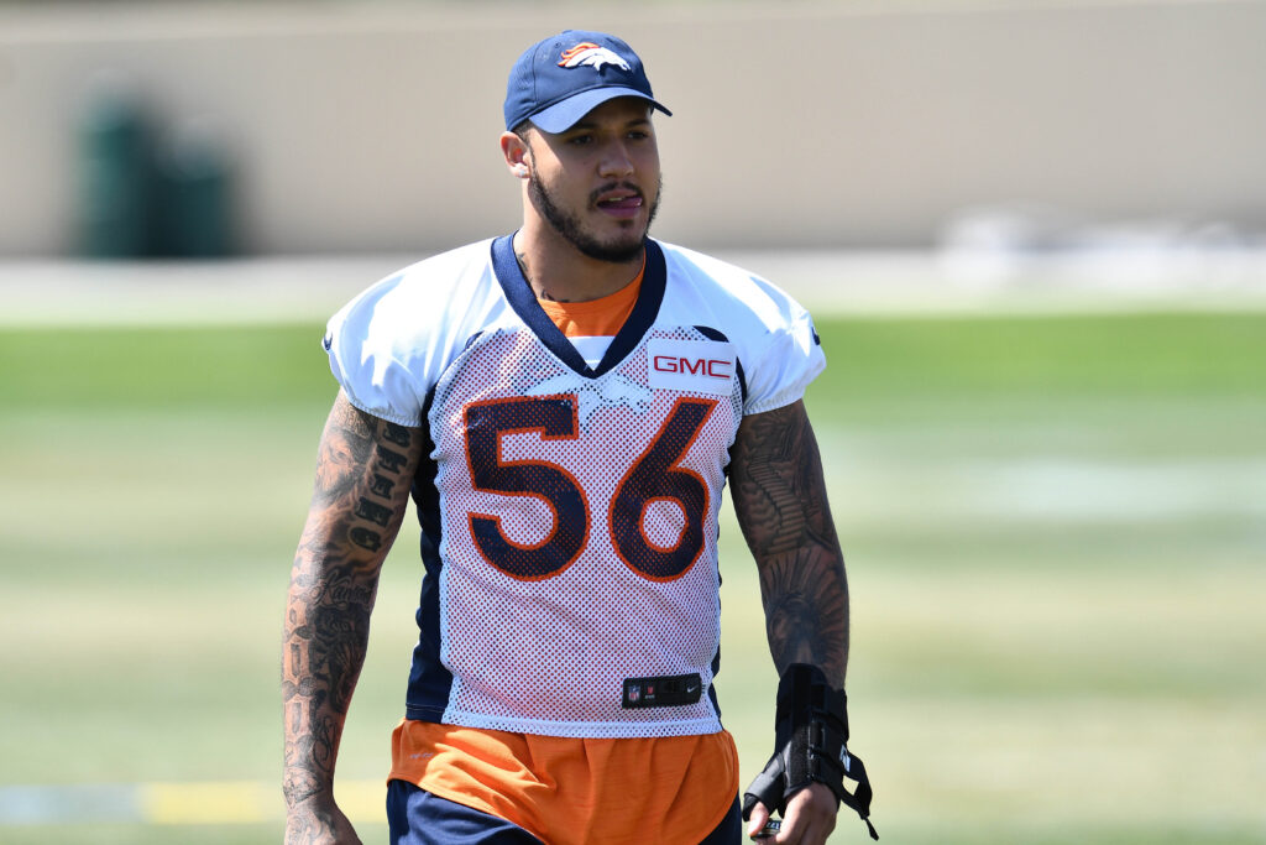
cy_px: 422
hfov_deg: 3.4
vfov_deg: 2.3
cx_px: 633
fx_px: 21102
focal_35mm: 600
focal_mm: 400
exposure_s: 1/2000
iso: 400
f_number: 4.5
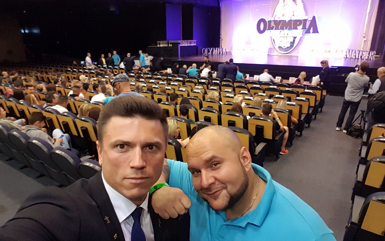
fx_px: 241
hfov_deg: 77.1
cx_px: 191
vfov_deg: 53.0
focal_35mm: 23
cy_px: 128
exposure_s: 1/17
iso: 250
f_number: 1.7
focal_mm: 2.1
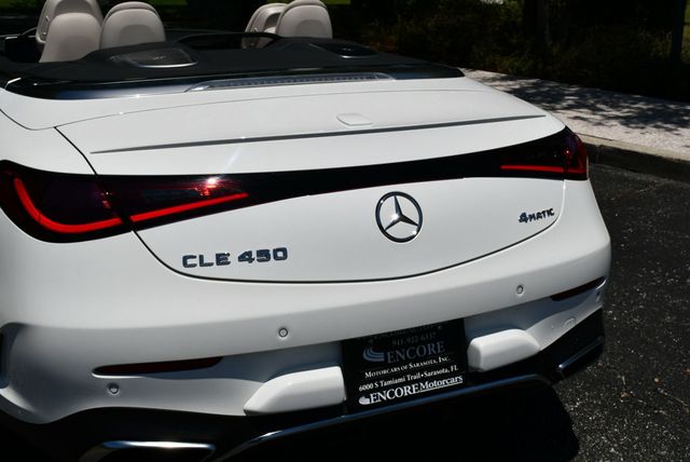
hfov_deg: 41.1
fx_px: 921
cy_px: 231
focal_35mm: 48
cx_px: 345
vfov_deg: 28.1
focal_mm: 24
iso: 100
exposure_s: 1/500
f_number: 11
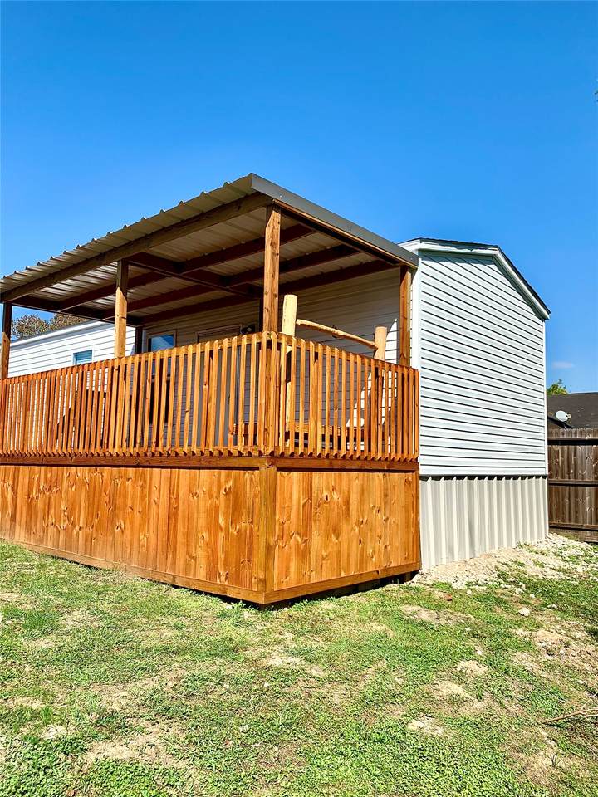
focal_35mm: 26
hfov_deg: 53.1
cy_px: 398
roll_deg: -1.7
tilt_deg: +6.7
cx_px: 299
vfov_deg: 67.3
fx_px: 599
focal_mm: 4.25
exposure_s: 1/2160
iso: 25
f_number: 1.8
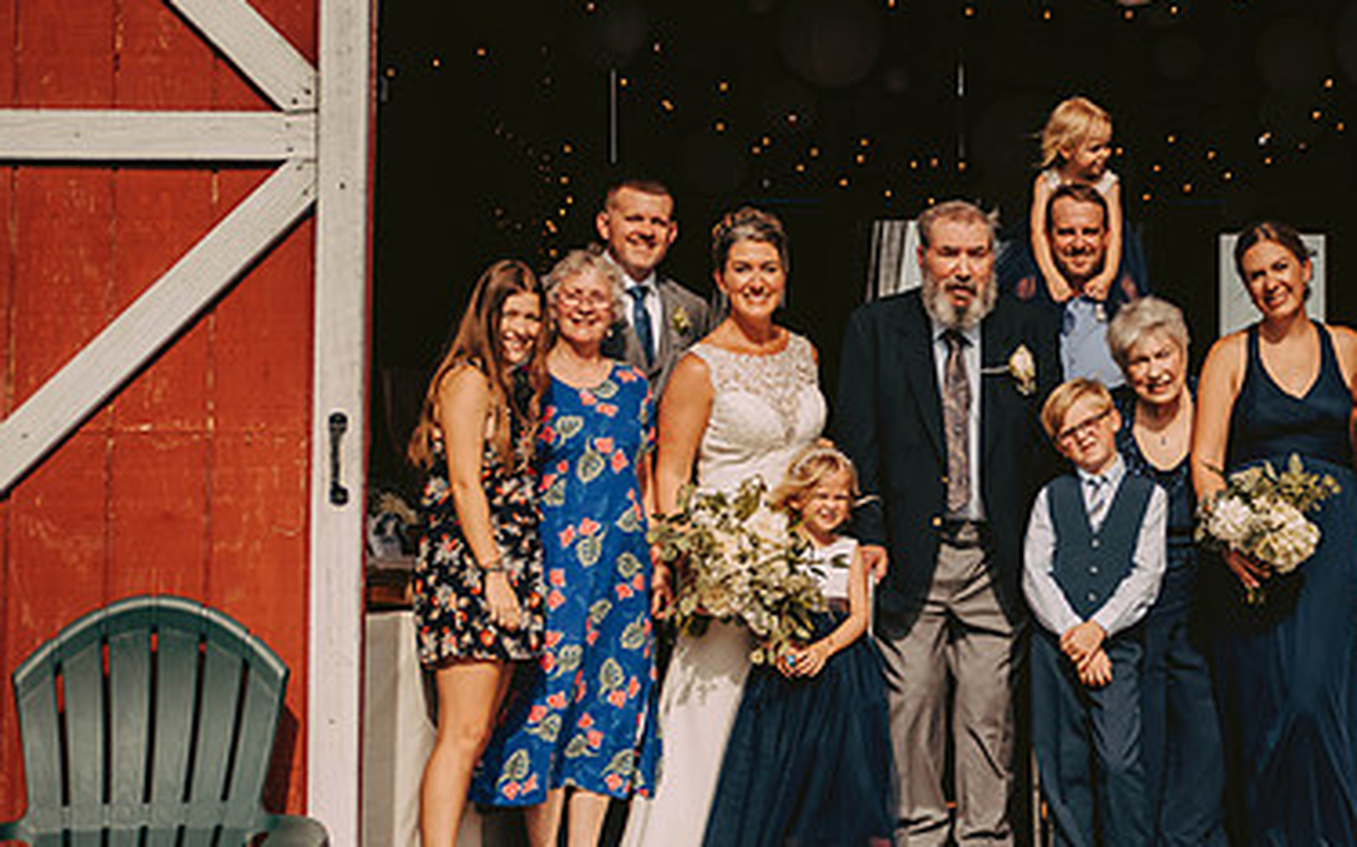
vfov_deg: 15.9
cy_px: 400
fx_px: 3031
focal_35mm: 82
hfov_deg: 25.0
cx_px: 1002
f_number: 2.8
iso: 250
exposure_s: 1/2500
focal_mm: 52
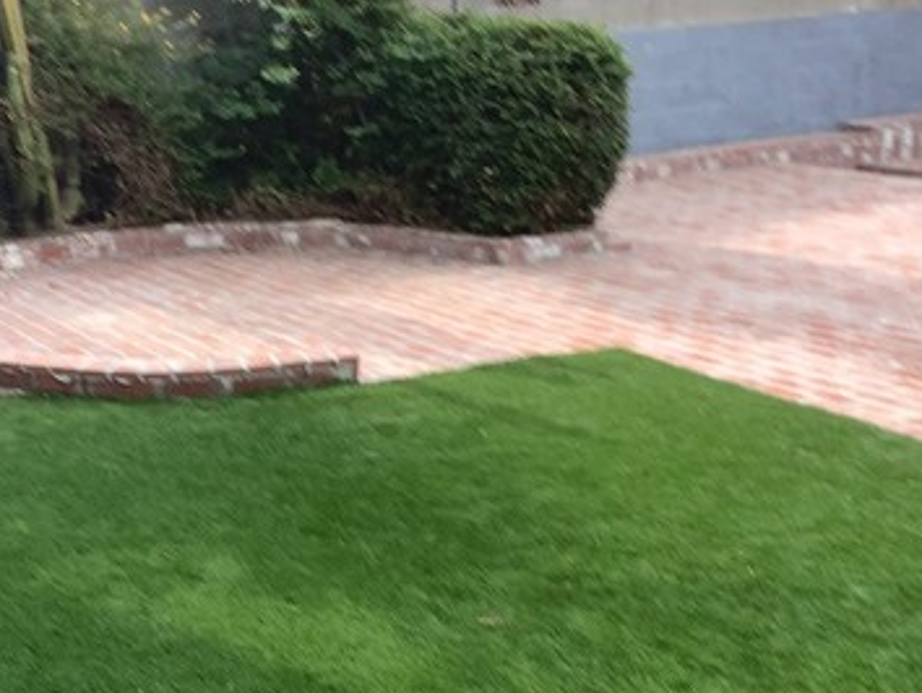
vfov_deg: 26.1
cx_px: 323
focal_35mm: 56
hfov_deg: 34.1
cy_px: 375
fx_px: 1493
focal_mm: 3.3
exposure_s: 1/263
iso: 25
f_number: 2.4
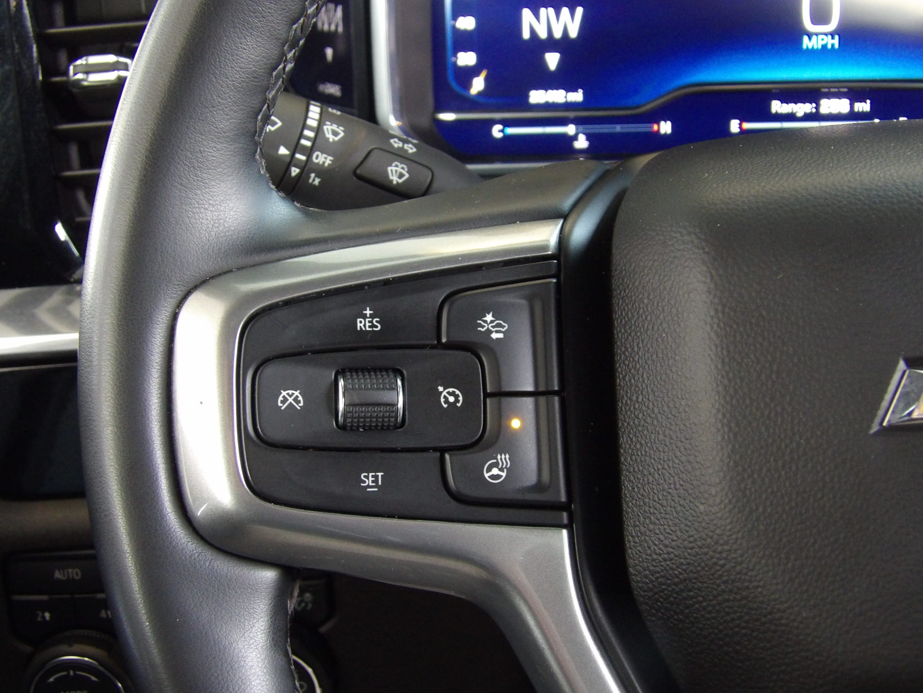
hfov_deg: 34.3
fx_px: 1493
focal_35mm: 56
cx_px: 442
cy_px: 343
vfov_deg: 26.1
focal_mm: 9.5
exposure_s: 1/20
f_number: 3.9
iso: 552
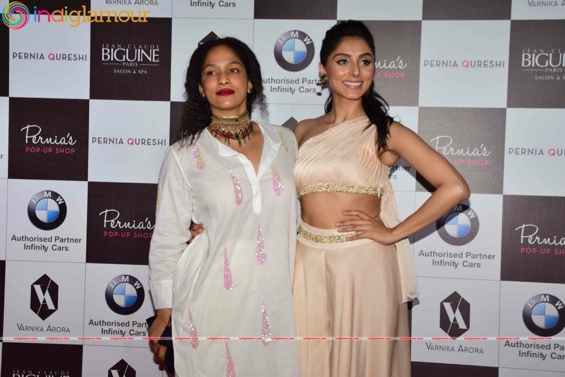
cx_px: 282
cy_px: 188
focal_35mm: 66
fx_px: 1036
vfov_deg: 20.6
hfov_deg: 30.5
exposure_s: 1/160
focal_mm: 44
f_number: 5.6
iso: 400
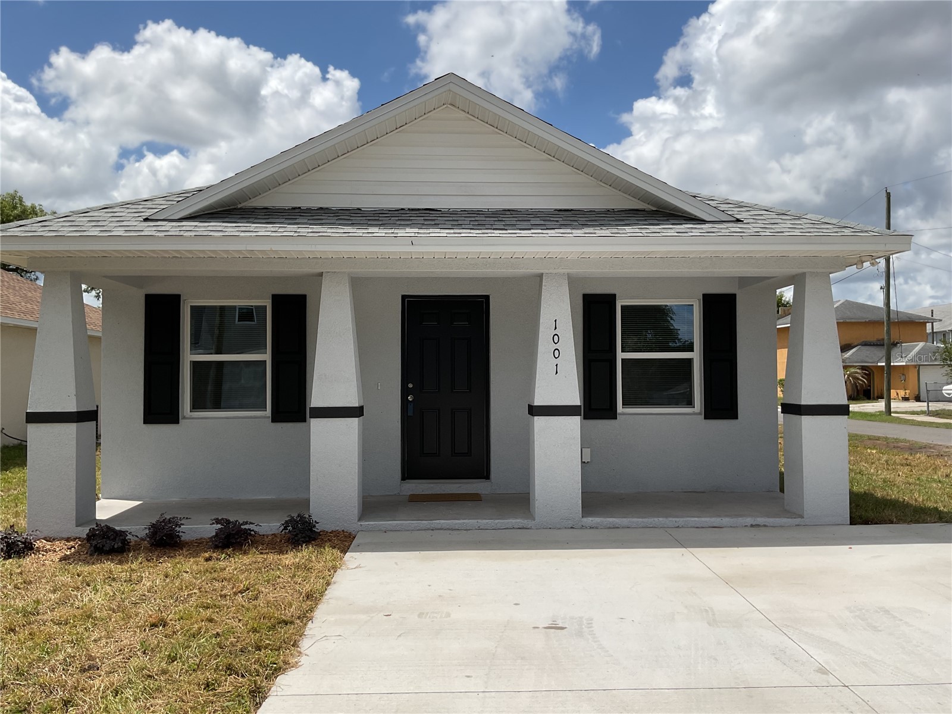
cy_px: 357
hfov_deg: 61.7
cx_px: 476
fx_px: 798
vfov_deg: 48.2
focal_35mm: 29
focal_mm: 3
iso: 16
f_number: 1.8
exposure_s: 1/3534
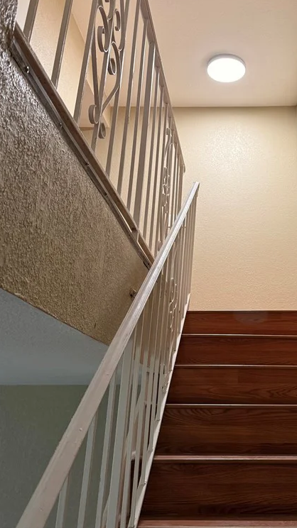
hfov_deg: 31.8
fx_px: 504
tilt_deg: +24.1
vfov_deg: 54.6
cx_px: 243
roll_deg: +0.1
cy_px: 194
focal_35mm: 36
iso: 200
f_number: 1.78
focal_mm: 6.76
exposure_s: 1/60
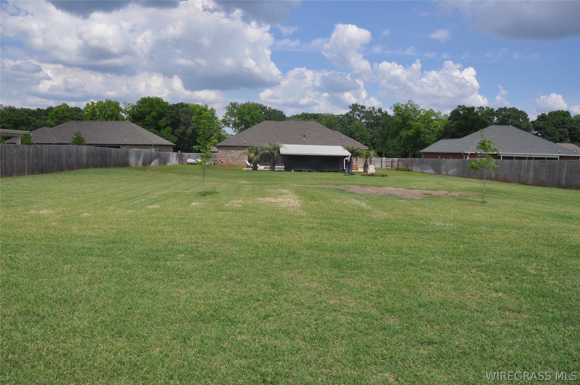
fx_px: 434
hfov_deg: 67.4
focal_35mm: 27
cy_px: 192
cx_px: 290
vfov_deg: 47.8
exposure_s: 1/200
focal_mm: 18
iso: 200
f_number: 14
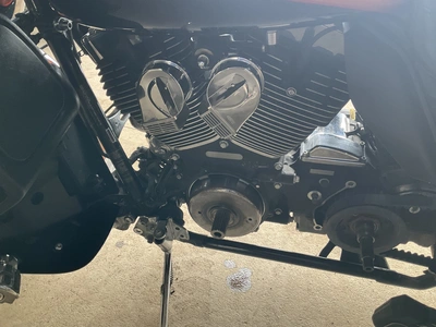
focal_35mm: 29
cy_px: 164
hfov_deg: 61.7
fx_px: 365
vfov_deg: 48.2
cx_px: 218
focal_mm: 3
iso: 64
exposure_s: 1/75
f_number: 1.8
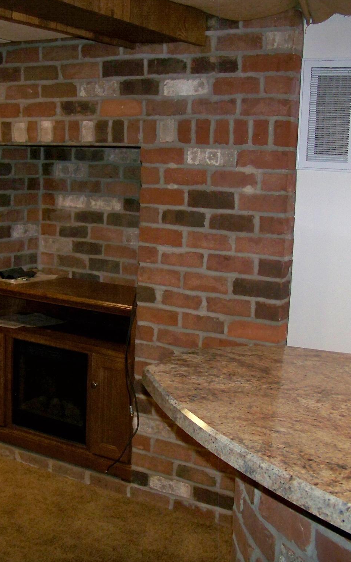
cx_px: 143
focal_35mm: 47
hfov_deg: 27.4
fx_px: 719
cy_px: 280
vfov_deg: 42.6
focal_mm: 5.85
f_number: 2.8
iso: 200
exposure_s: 1/30
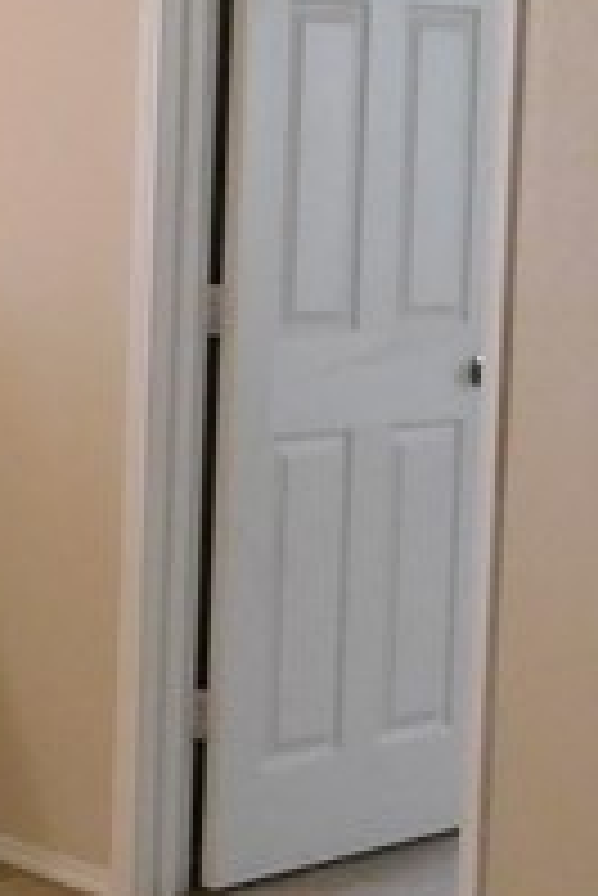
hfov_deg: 11.2
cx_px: 382
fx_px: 3059
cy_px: 311
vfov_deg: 16.6
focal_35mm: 123
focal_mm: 4
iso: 400
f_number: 3
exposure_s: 1/20
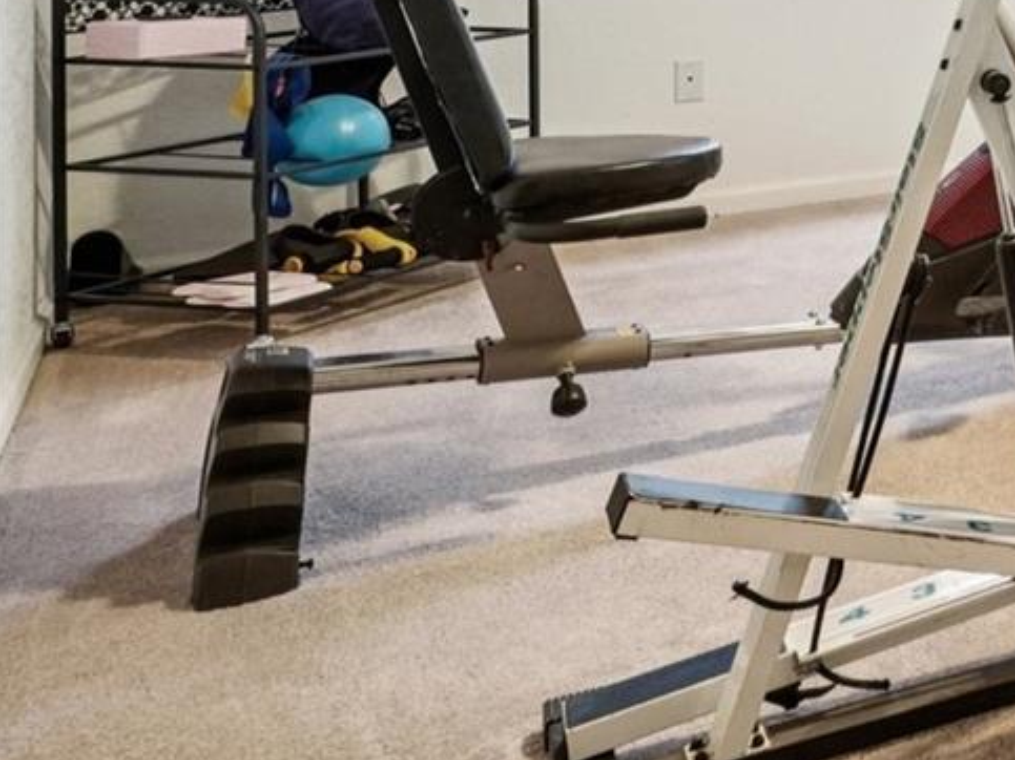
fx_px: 1542
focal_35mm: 53
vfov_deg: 25.0
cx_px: 1673
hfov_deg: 24.2
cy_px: -153
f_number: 8
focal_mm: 11
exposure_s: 1/20
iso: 800
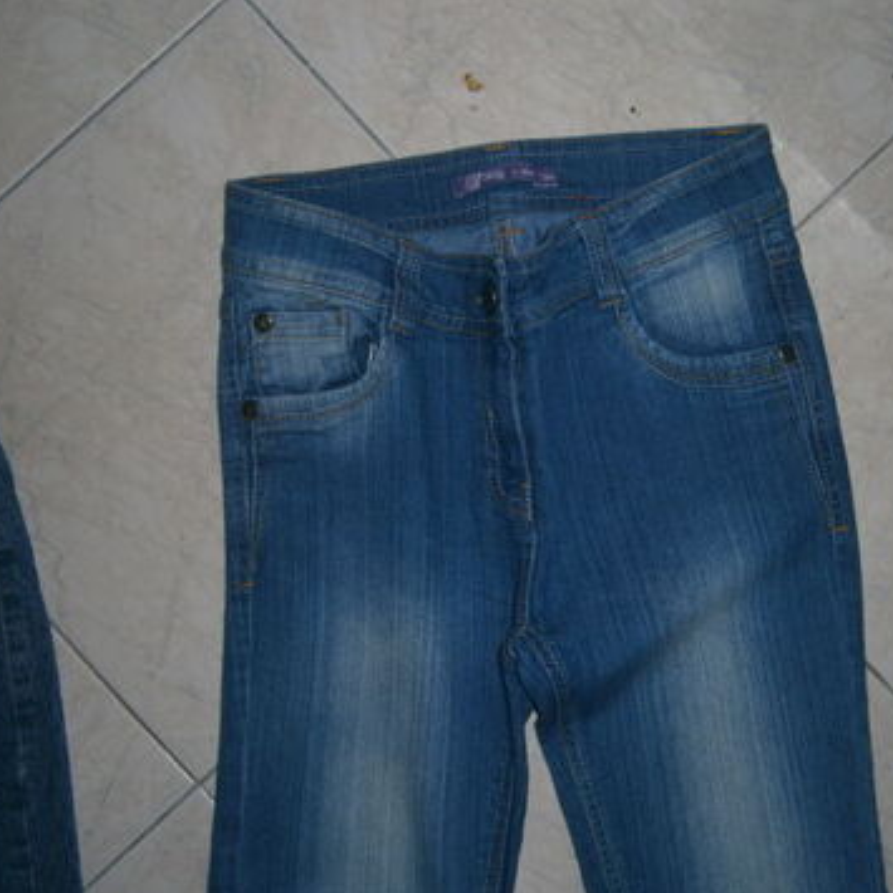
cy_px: 450
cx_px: 526
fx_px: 1255
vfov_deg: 39.2
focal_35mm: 43
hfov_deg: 39.0
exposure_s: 1/40
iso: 80
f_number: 3.1
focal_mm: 6.4
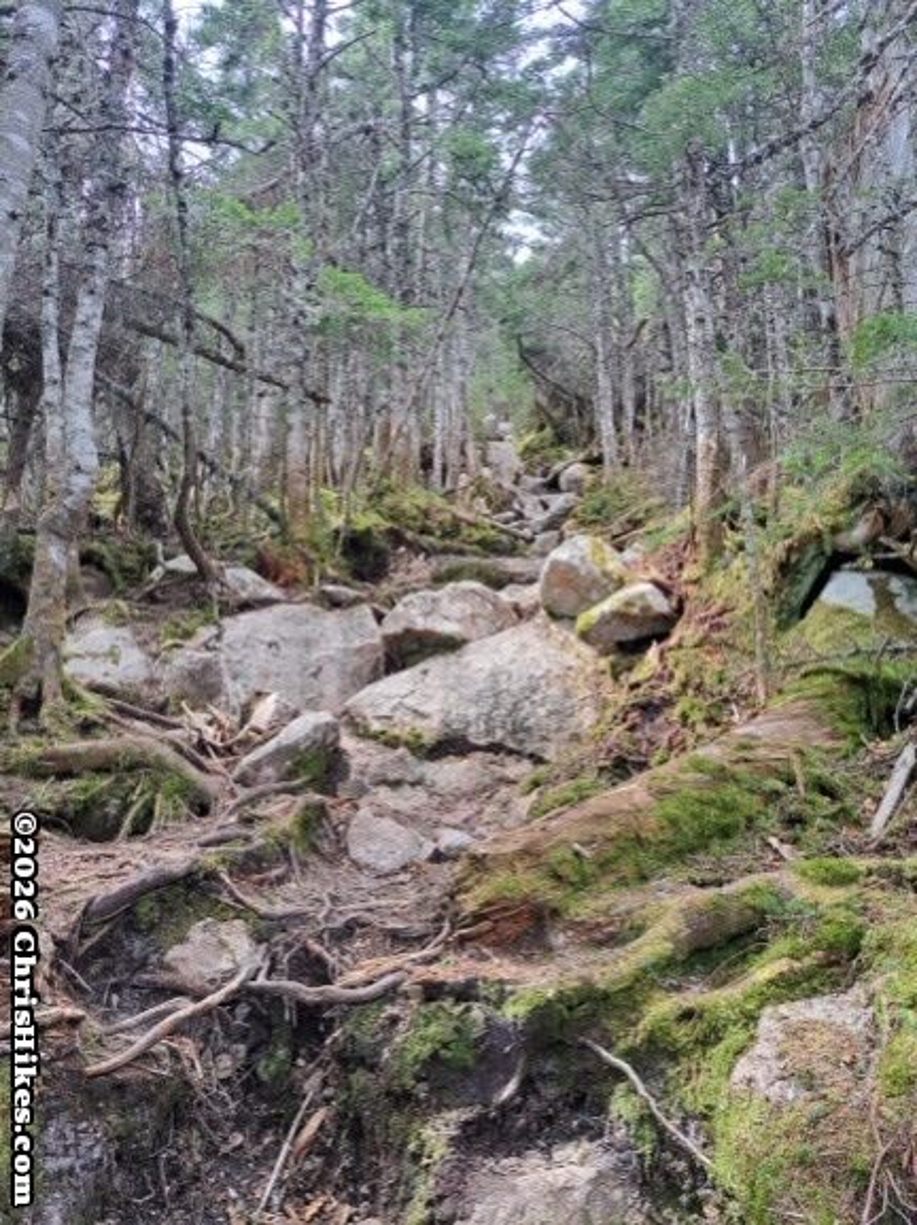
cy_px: 612
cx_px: 458
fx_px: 849
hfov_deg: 56.8
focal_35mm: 24
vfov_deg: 71.6
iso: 50
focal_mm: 5.23
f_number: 1.8
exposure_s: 1/150
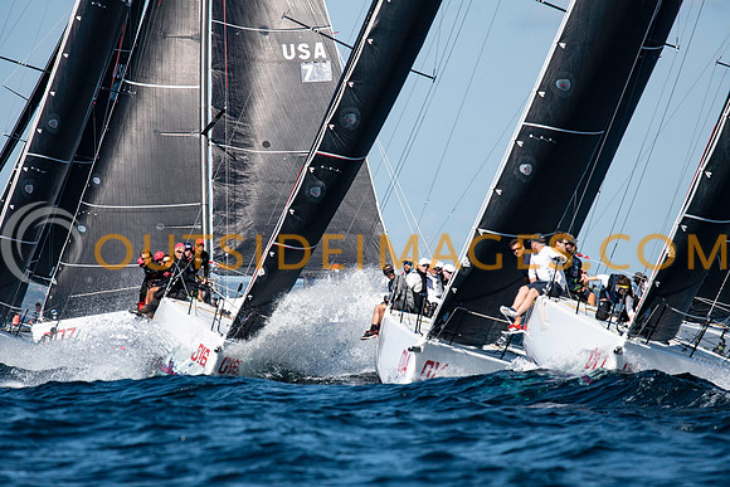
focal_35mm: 459
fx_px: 9316
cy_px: 244
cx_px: 365
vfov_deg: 3.0
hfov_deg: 4.5
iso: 320
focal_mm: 300
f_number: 5
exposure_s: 1/3200
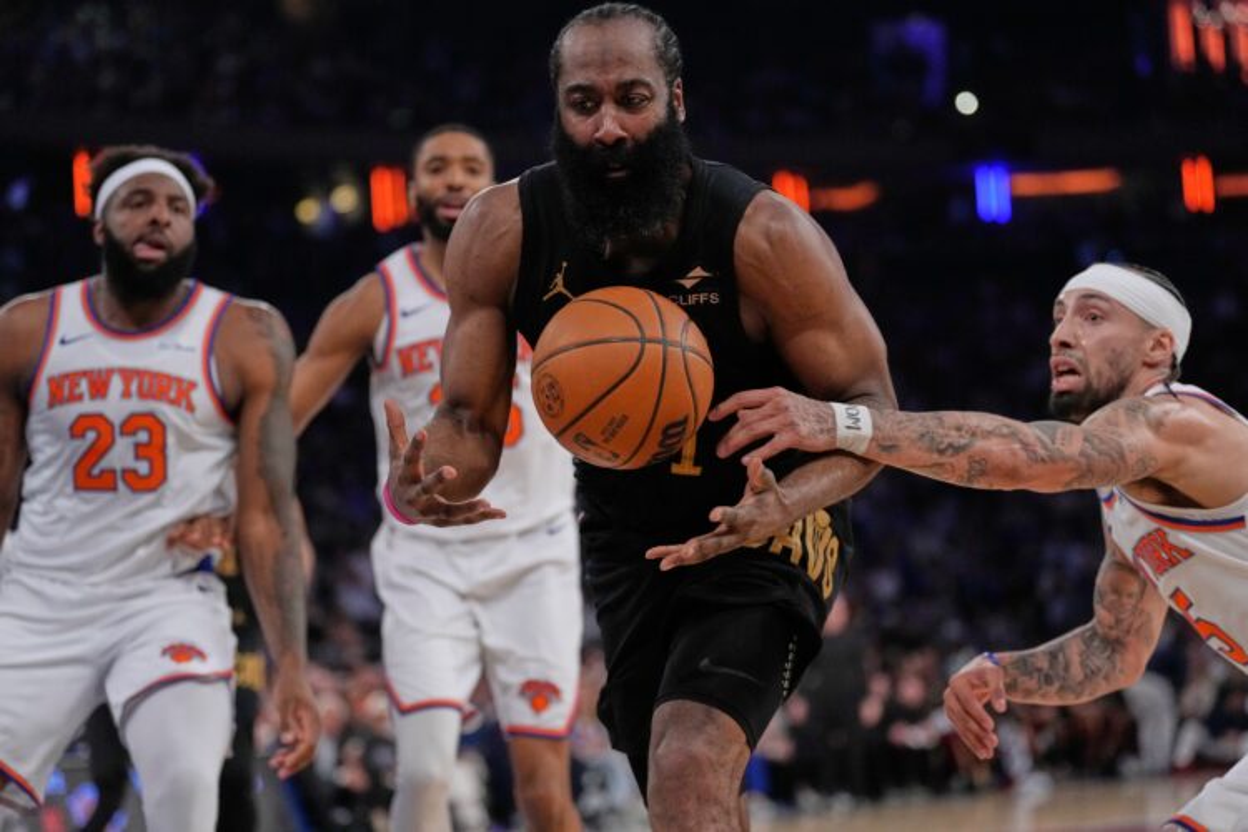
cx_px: 624
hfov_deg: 21.9
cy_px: 416
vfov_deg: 14.7
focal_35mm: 93
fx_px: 3224
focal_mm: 93
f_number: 2.8
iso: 3200
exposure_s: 1/2000
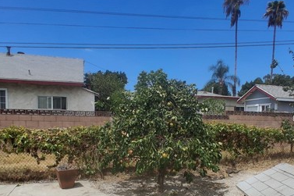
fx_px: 245
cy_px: 138
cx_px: 153
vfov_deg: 42.7
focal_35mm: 30
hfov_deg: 61.9
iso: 50
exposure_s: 1/1319
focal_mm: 1.4
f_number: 2.2
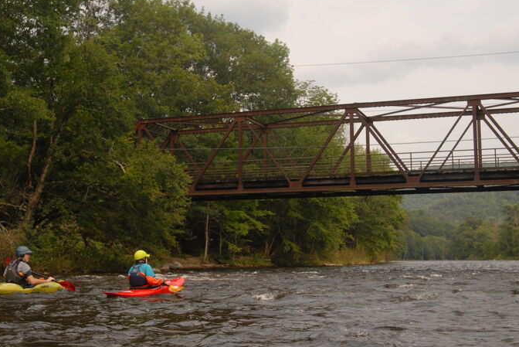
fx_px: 721
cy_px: 164
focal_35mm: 50
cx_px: 229
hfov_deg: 39.5
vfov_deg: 27.0
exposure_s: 1/250
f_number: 10
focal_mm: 28
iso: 250
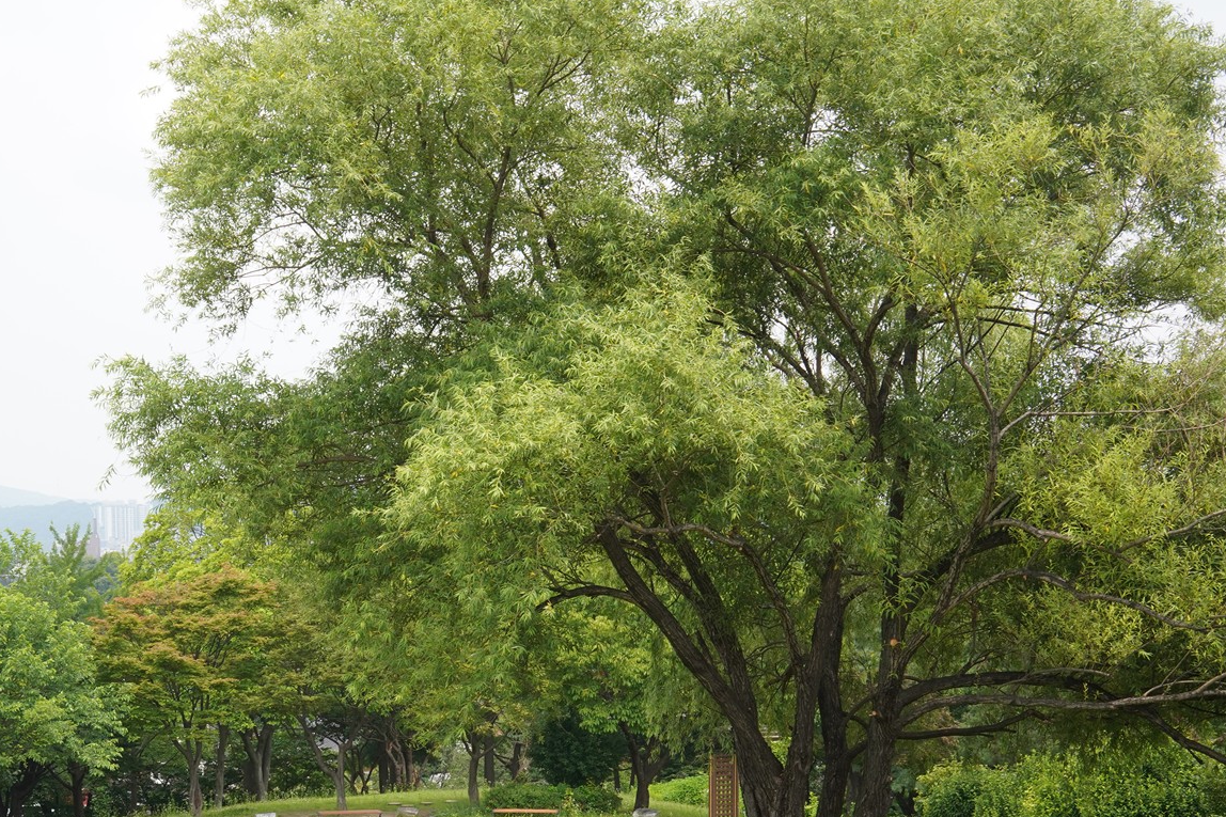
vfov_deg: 21.9
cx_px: 301
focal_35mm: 61
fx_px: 2077
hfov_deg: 32.3
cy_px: 680
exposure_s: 1/100
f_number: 14
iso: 400
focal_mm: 35
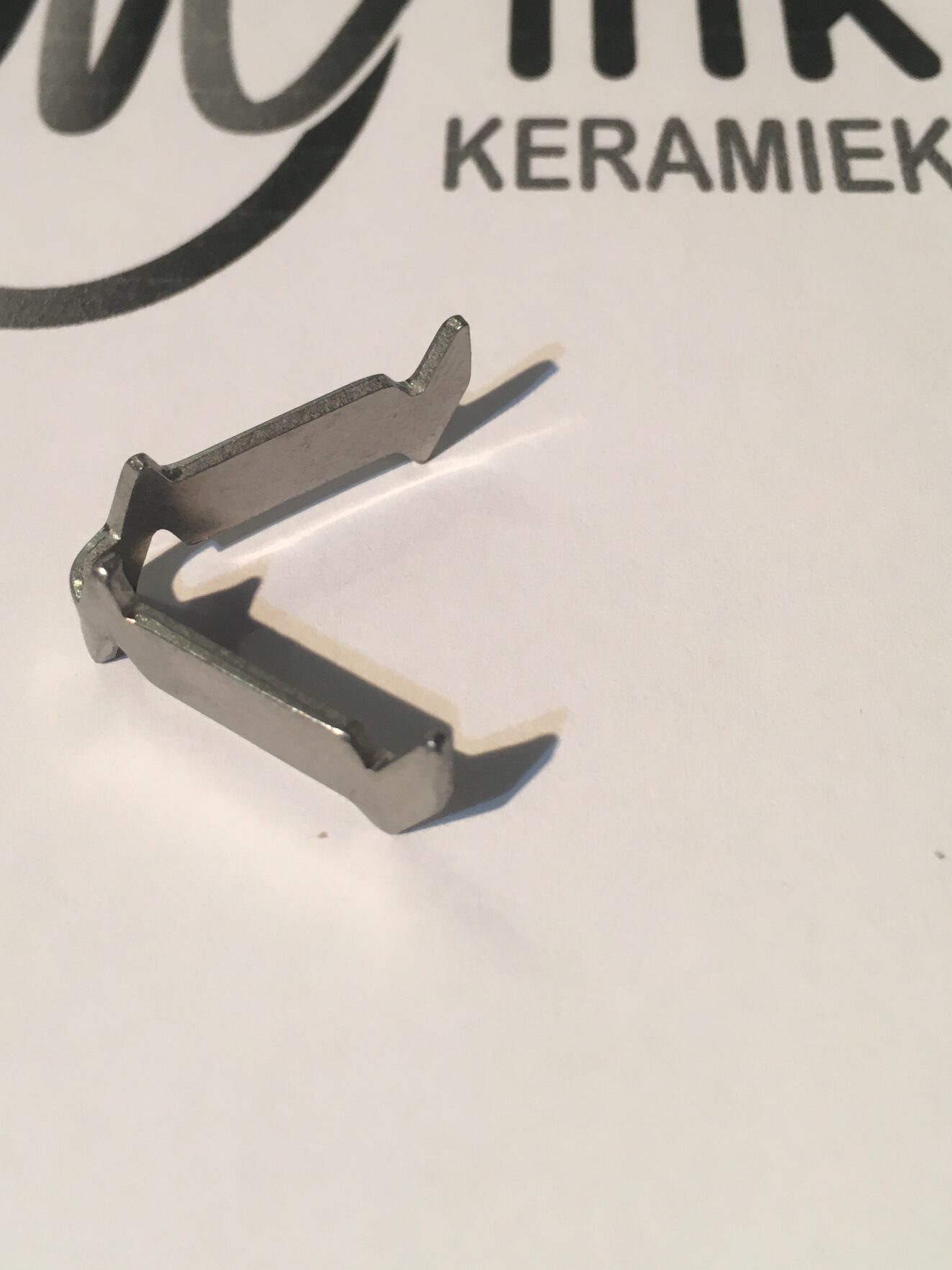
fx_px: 1540
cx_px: 403
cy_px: 472
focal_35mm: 42
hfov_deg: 34.3
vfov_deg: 44.4
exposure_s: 1/33
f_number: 2.2
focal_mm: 4.15
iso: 64
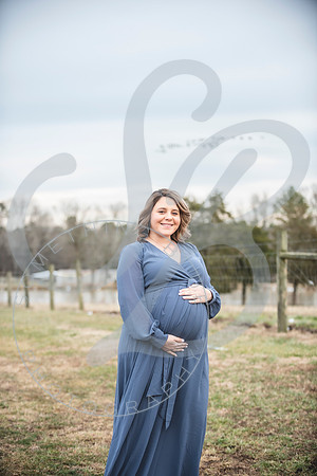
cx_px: 158
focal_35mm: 70
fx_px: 925
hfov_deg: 19.5
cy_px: 238
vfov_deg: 28.8
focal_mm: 70
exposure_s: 1/250
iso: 320
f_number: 2.8
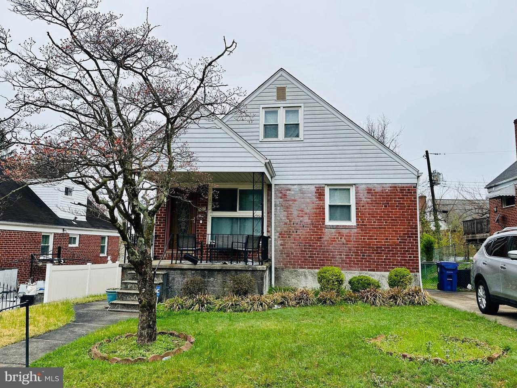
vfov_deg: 56.8
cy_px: 194
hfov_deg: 71.6
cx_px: 258
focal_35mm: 24
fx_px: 358
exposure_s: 1/2299
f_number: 1.78
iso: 80
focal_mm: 6.86
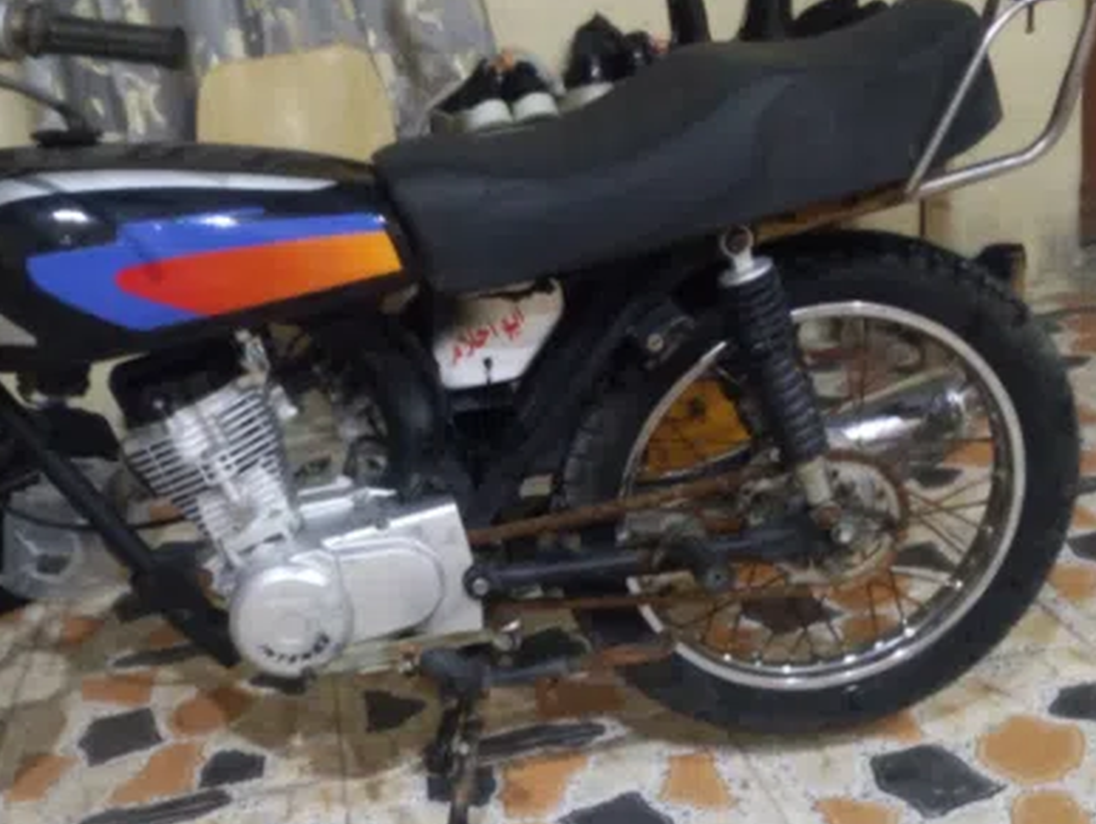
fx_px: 1204
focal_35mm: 38
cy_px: 620
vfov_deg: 36.9
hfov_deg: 48.5
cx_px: 422
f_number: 1.6
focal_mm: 4.19
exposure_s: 1/20
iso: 3266
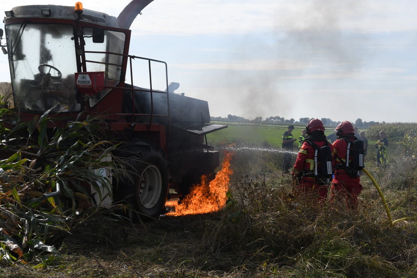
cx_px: 208
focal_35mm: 66
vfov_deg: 20.6
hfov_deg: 30.5
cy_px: 139
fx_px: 764
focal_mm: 44
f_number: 11
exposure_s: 1/640
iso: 400
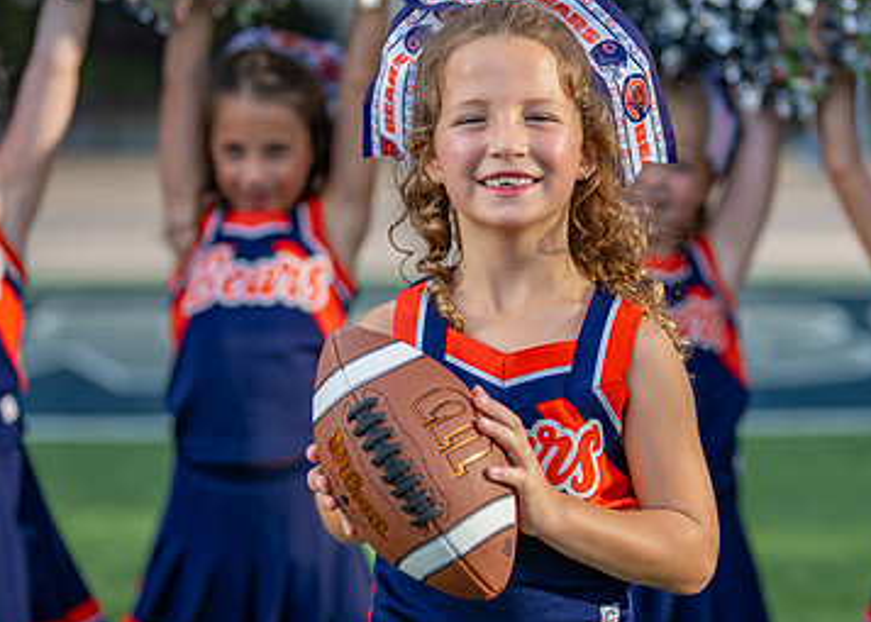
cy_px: 260
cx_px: 535
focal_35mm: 95
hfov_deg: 21.0
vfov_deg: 15.1
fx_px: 2350
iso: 160
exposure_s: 1/2500
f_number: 1.4
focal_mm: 50
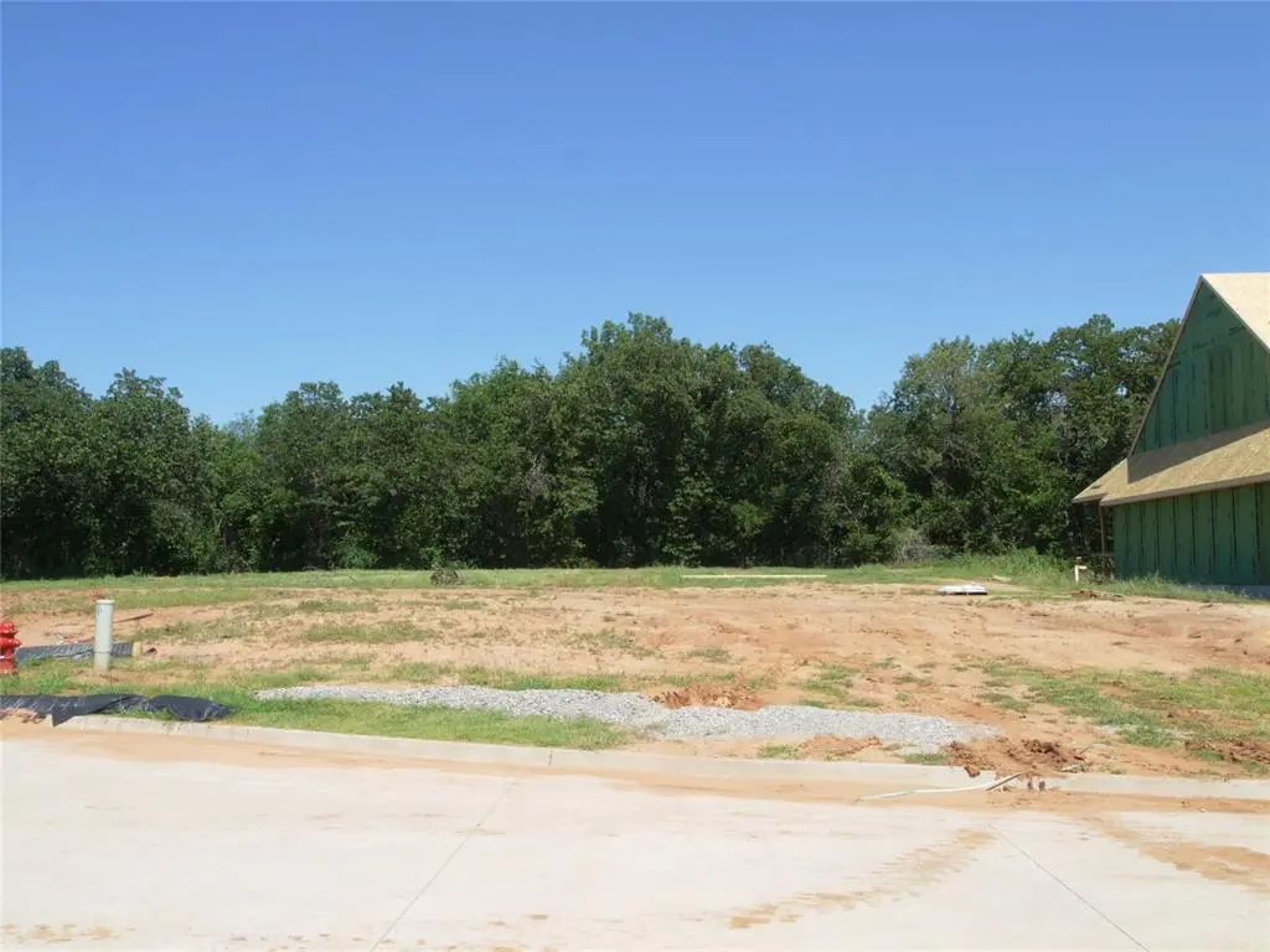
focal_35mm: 32
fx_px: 1174
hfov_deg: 56.8
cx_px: 635
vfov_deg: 44.2
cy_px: 476
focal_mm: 16
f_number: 16
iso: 100
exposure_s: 1/50
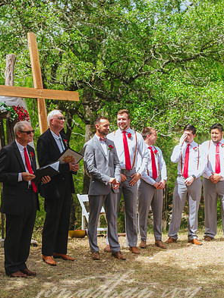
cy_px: 152
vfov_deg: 25.3
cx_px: 112
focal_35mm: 77
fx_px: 664
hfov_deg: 19.1
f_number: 2.8
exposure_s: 1/250
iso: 31
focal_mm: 70
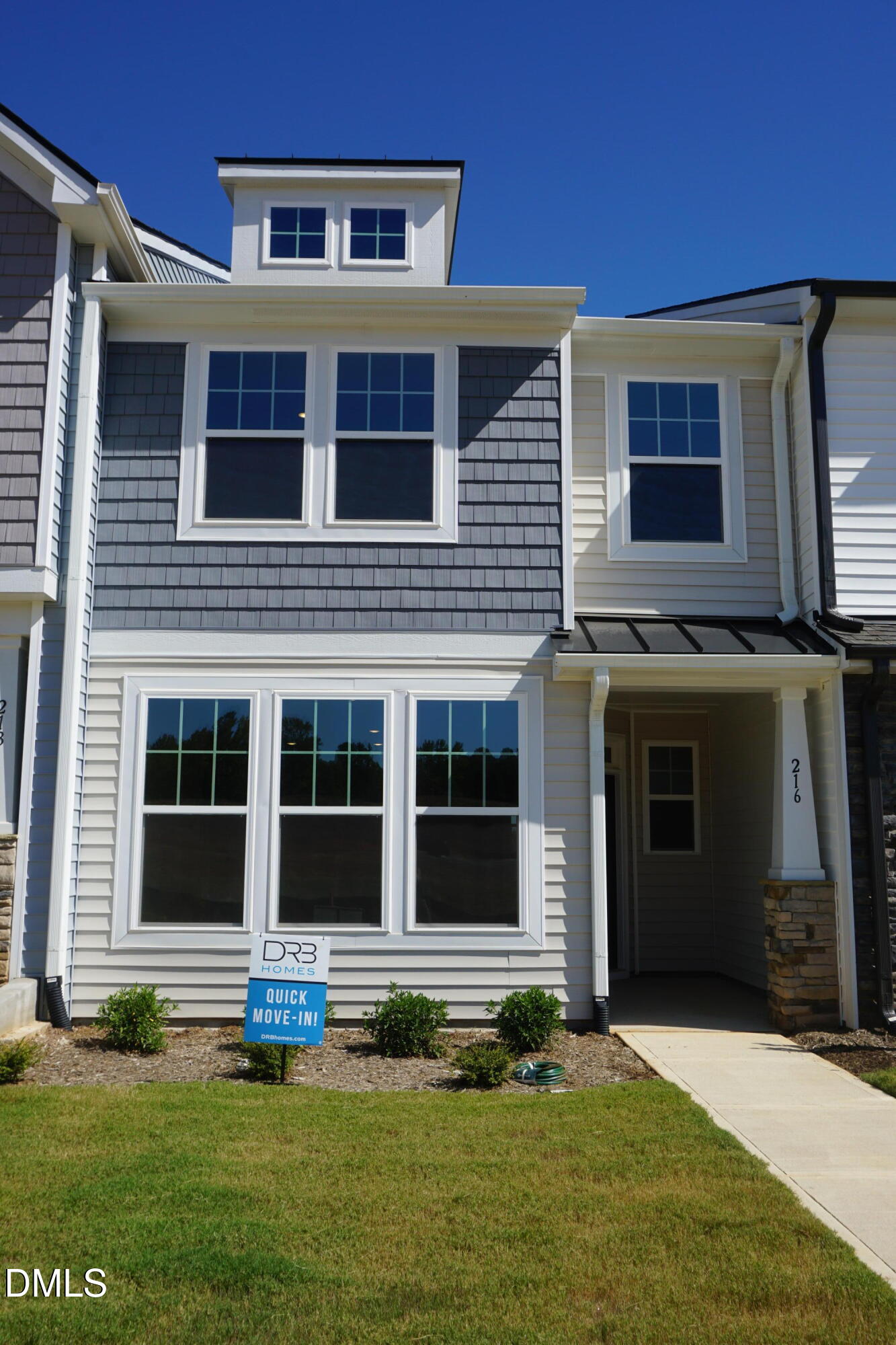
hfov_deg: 43.6
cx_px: 448
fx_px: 1120
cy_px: 672
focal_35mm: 30
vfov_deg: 61.9
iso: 100
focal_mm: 20
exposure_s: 1/200
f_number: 11
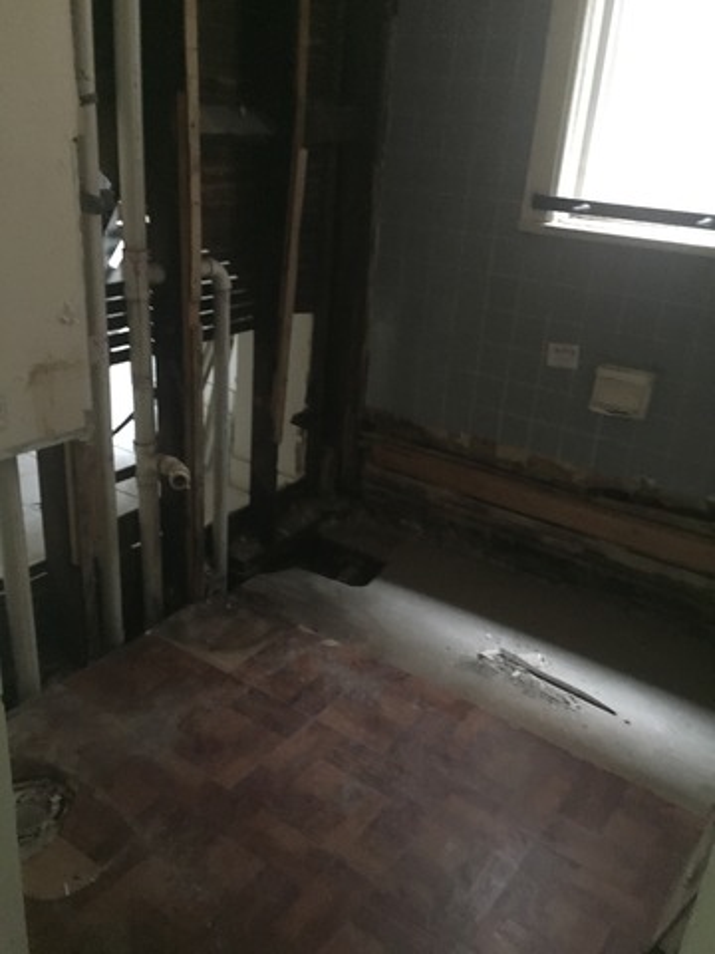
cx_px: 358
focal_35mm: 29
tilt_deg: -19.9
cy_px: 477
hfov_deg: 48.2
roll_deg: -4.9
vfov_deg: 61.7
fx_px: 799
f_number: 2.2
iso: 1000
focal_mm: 4.15
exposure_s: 1/15
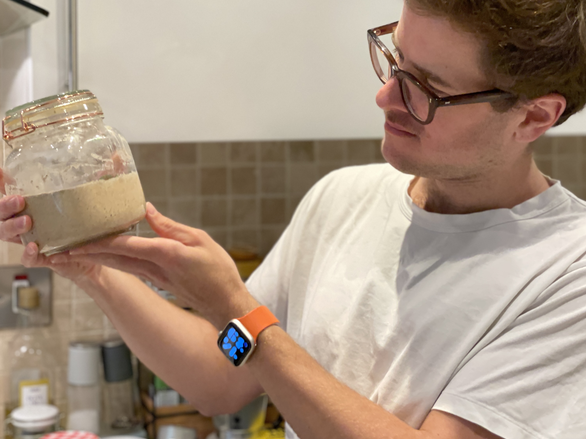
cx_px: 278
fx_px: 1185
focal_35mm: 70
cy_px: 156
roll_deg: -0.1
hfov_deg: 27.8
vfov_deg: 21.0
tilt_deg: -2.7
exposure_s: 1/33
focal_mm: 6
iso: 160
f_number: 2
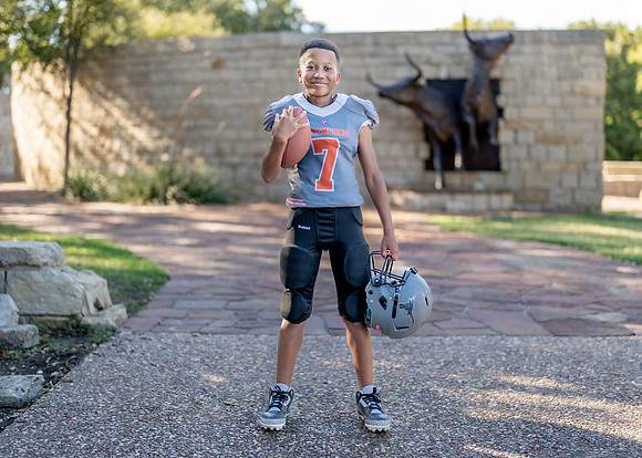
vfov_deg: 24.9
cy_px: 223
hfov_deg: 34.3
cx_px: 350
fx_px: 1039
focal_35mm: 57
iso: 100
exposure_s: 1/1000
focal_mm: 50
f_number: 1.2
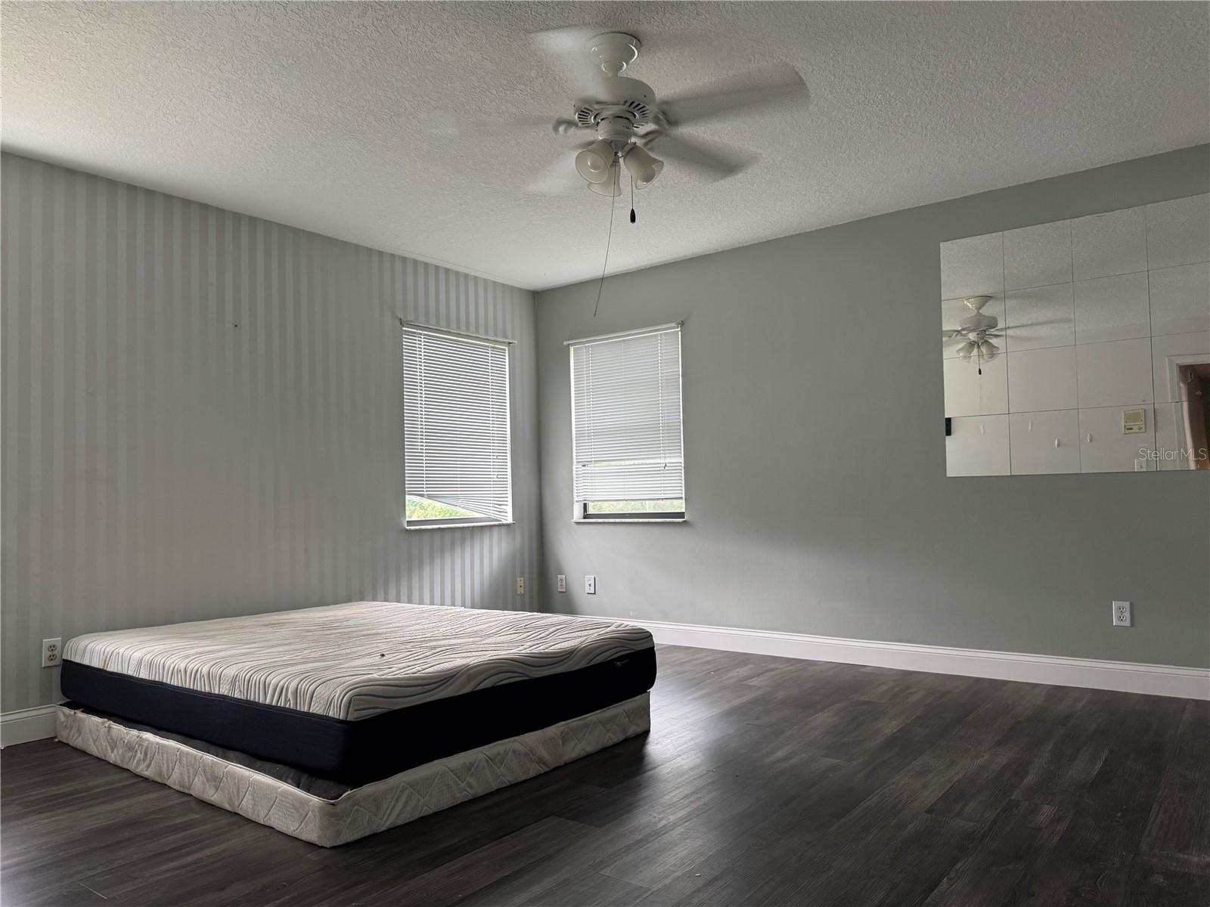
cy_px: 454
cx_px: 605
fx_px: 839
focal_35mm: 24
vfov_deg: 56.8
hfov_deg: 71.6
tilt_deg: +1.5
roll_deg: +1.3
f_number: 1.78
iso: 200
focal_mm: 6.76
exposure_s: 1/60
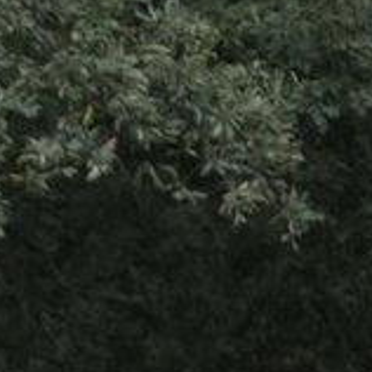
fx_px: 14152
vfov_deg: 1.5
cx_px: -1446
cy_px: 811
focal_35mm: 1164
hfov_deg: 1.5
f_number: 2.8
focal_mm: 135
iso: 1600
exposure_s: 1/1250
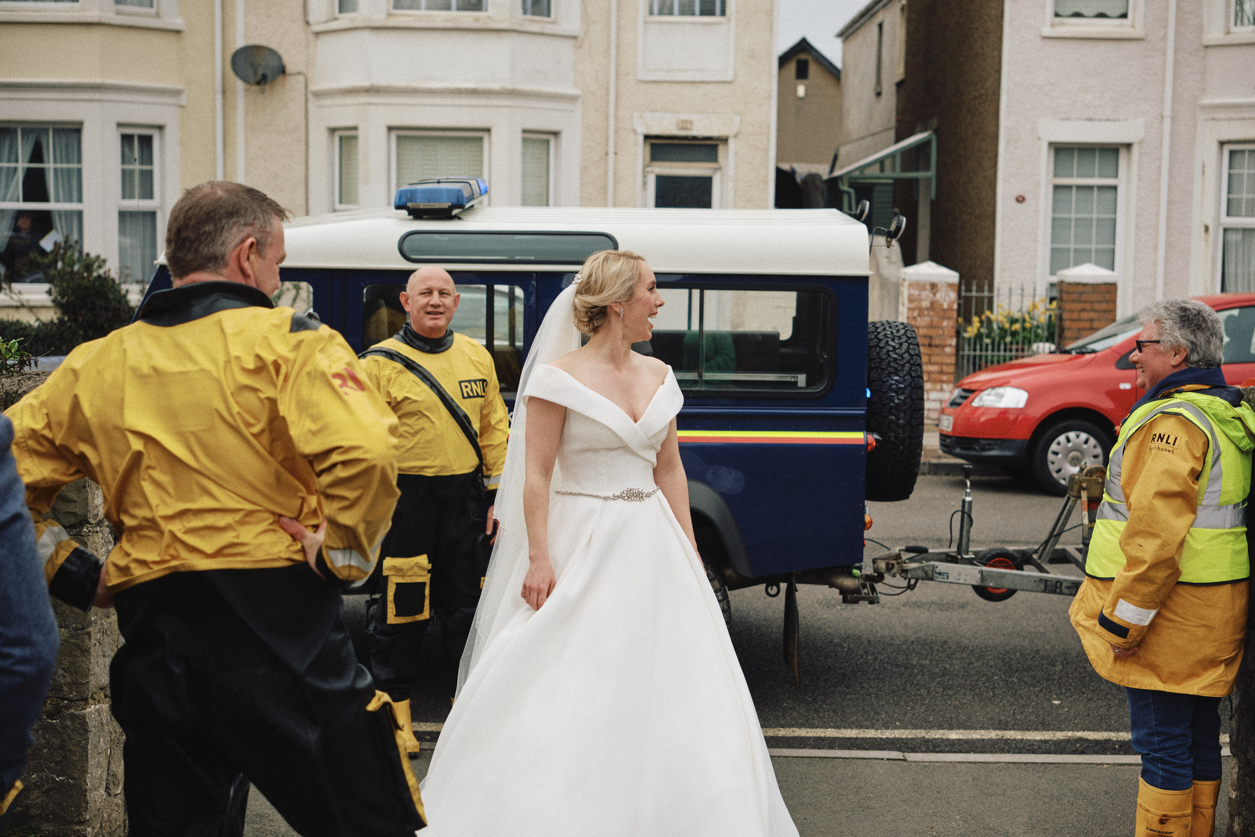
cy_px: 418
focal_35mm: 50
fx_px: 1743
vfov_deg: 27.0
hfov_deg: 39.6
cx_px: 628
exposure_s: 1/1000
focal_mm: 33
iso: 125
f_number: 2.5
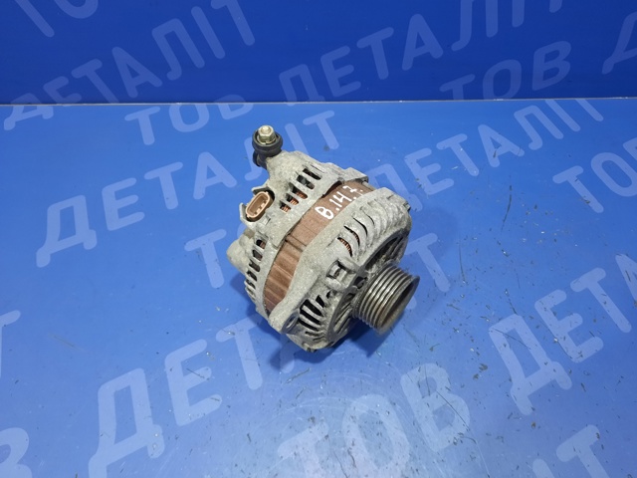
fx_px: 460
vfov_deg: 54.9
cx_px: 318
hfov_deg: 69.4
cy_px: 239
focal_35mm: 25
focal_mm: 4.6
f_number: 2
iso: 320
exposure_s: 1/33
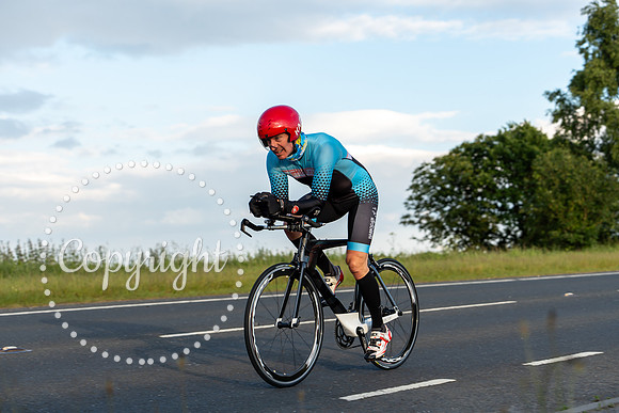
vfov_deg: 18.7
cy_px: 206
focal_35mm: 73
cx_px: 310
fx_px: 1255
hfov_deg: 27.7
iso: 125
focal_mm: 73
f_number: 4
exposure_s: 1/640
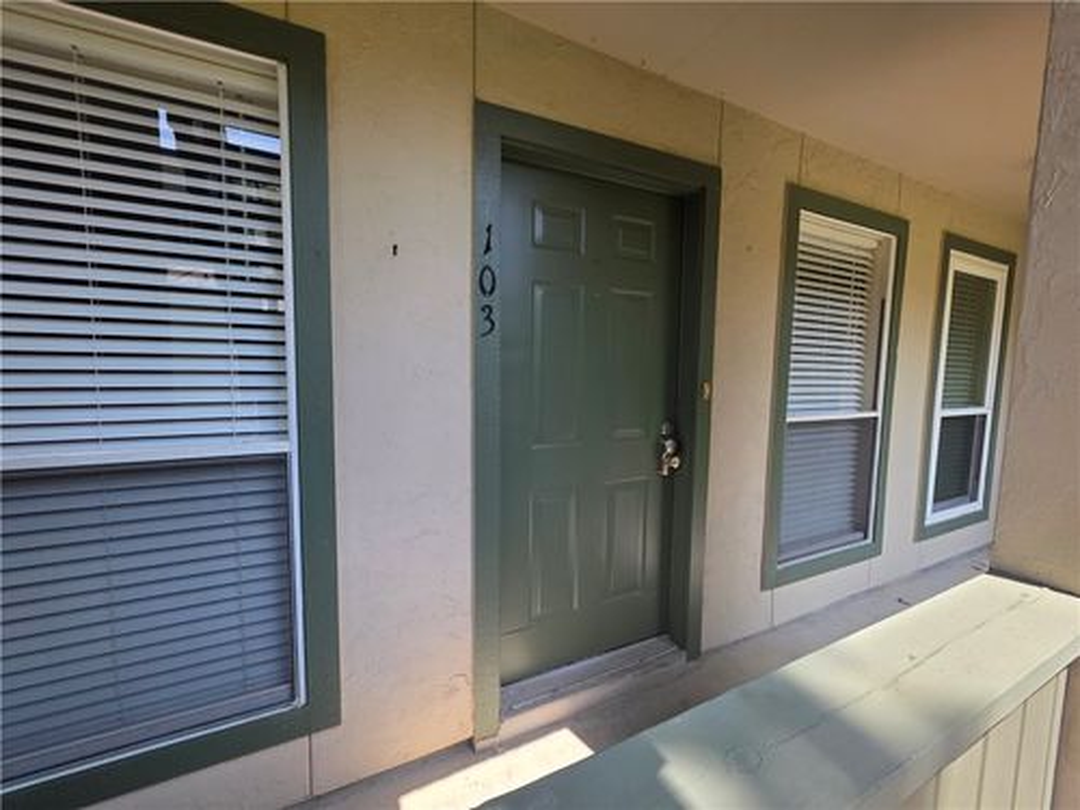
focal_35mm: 13
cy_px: 405
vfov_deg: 89.9
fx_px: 406
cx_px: 540
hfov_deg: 106.2
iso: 64
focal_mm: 2.2
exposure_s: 1/719
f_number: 1.9
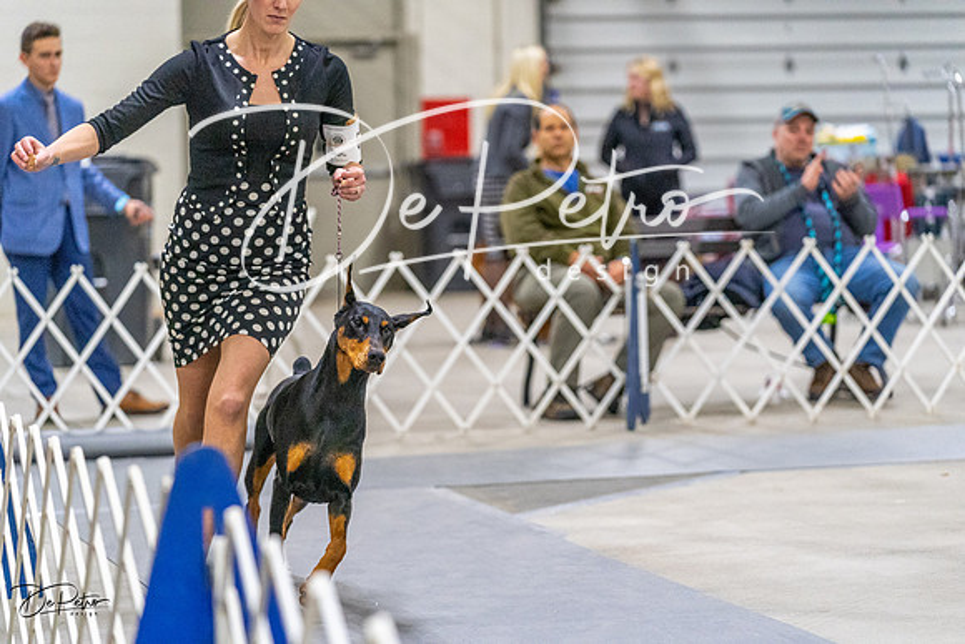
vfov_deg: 11.2
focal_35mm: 123
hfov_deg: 16.6
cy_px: 322
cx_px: 482
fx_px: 3298
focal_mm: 123
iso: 6400
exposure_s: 1/320
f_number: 3.2
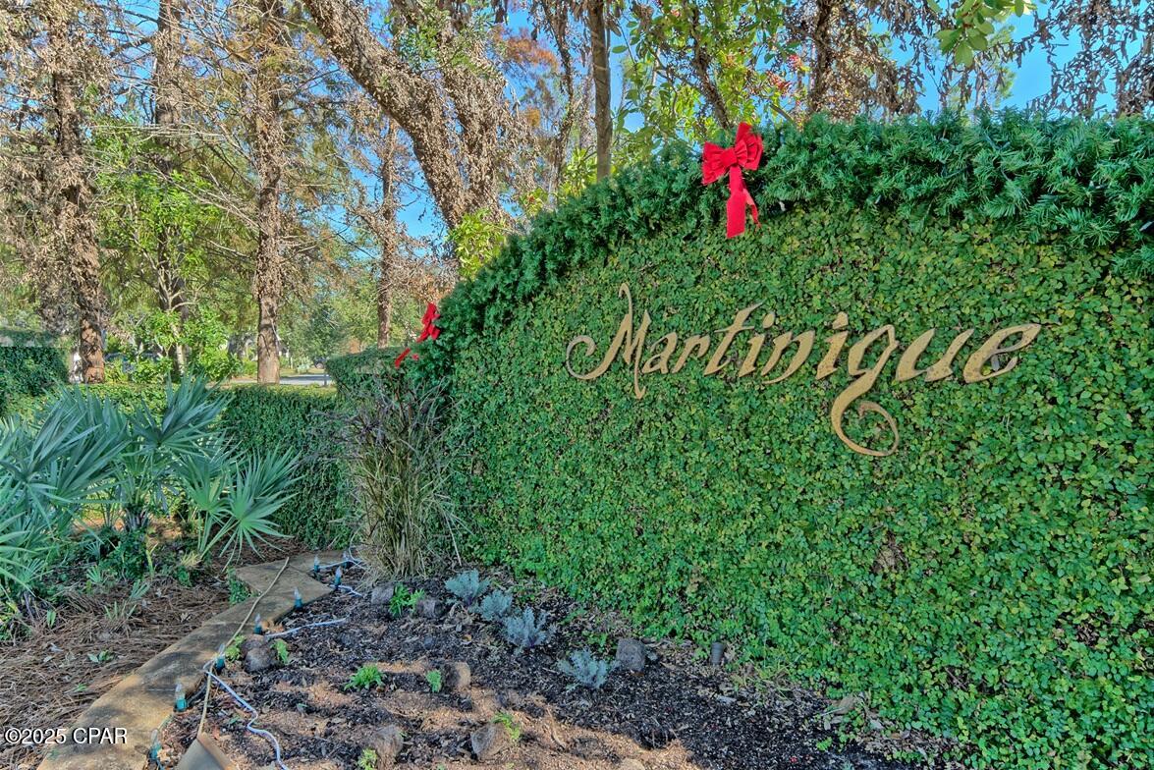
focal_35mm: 24
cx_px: 577
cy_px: 385
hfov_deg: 73.7
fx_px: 769
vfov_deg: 53.2
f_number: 19
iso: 200
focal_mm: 24
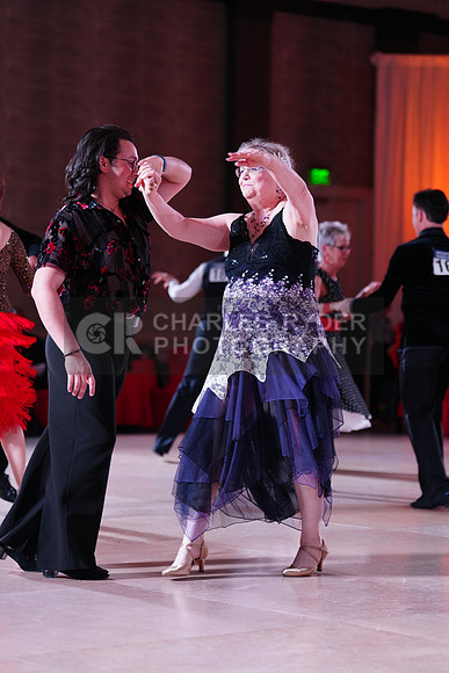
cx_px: 224
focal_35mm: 102
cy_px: 336
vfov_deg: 20.0
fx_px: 1907
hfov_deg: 13.4
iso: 1600
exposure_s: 1/400
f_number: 2.8
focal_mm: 102
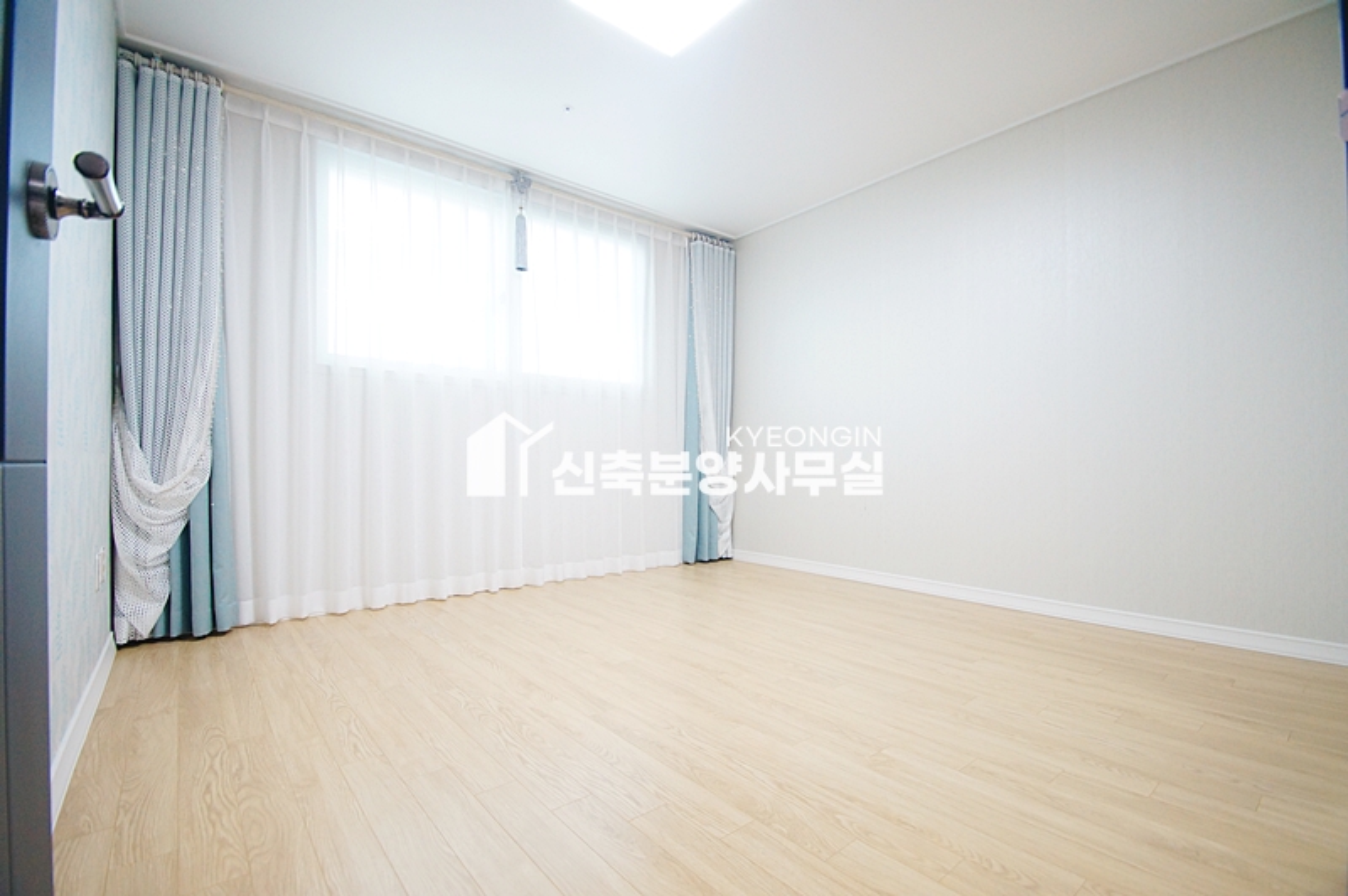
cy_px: 448
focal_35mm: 16
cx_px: 674
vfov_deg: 72.0
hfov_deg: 95.0
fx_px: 617
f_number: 3.5
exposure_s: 1/60
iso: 800
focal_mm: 11
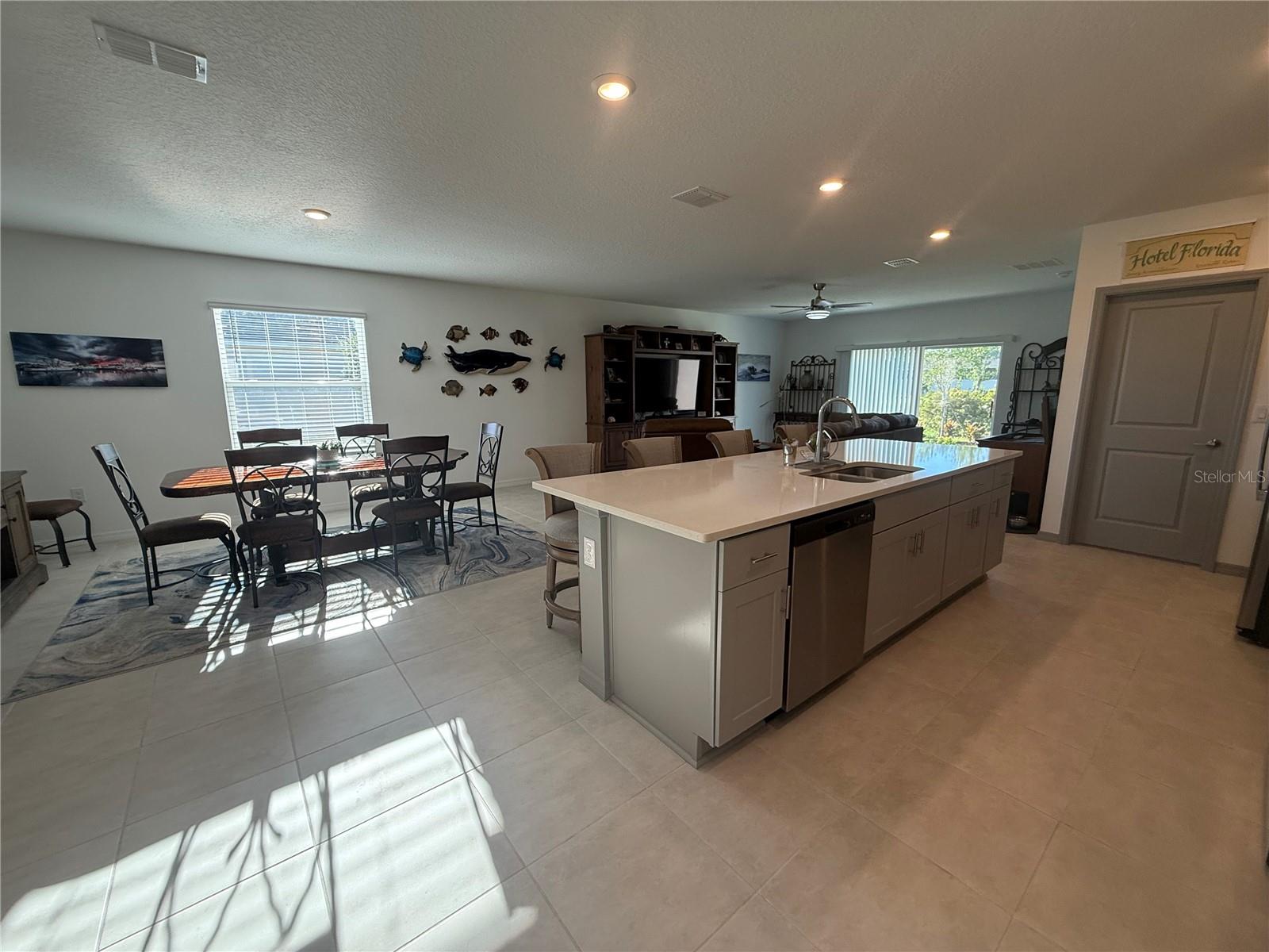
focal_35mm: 14
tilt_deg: -10.1
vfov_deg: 85.7
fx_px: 513
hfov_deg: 102.1
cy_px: 476
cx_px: 634
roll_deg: +0.1
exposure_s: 1/120
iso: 125
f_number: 2.2
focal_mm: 2.22
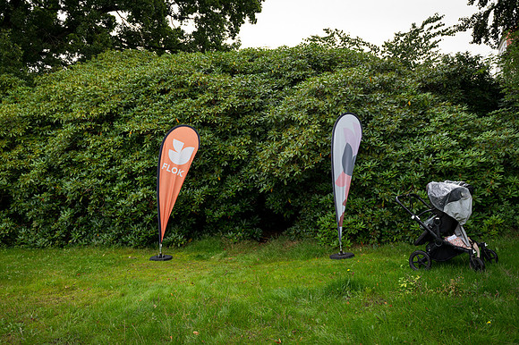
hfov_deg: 56.5
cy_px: 209
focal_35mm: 33
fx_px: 483
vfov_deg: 39.2
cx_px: 262
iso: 320
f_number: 3.5
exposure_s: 1/320
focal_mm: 25
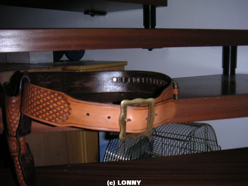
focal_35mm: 38
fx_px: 272
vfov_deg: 37.7
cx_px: 124
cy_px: 93
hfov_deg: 49.0
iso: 160
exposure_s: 1/45
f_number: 2.8
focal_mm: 6
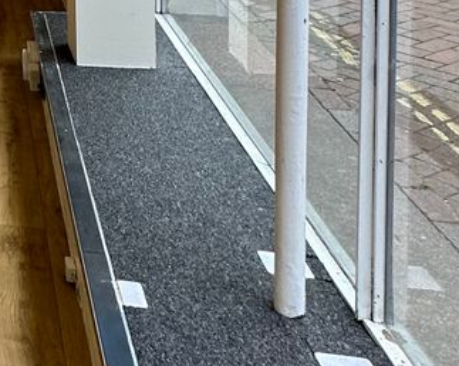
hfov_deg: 24.5
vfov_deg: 26.2
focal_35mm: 47
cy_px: -137
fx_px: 638
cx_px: -308
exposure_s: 1/99
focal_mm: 2.22
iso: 50
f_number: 2.2
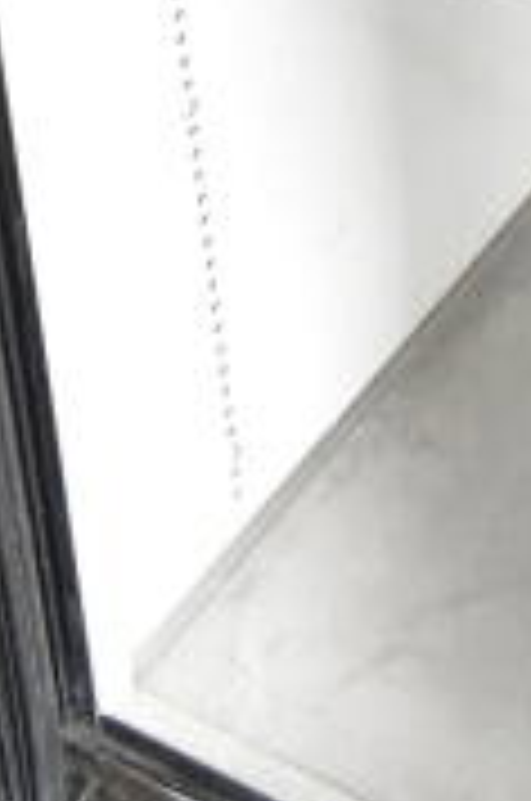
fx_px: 3087
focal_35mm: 139
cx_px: 702
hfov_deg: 9.6
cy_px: -922
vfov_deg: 12.5
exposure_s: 1/125
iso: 1600
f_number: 5.6
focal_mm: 18
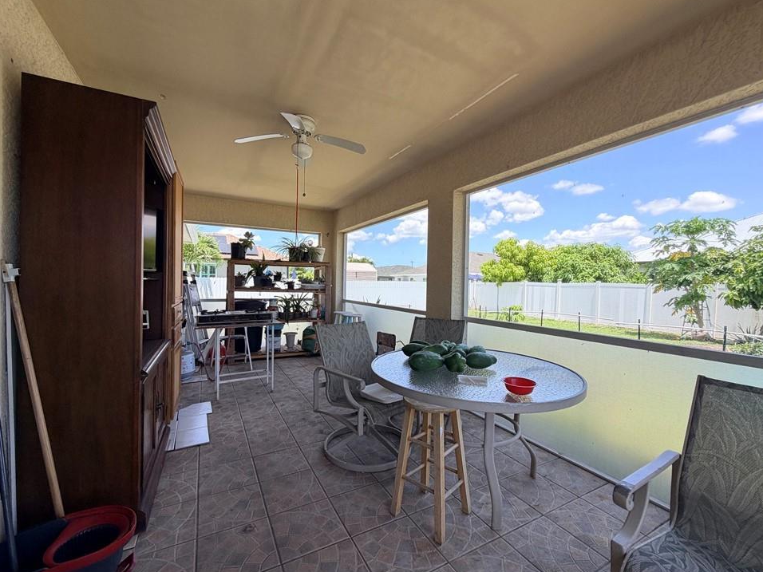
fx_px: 331
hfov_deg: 98.2
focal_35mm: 15
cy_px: 288
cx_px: 378
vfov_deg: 81.7
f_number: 2.2
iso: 40
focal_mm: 2.22
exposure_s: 1/254
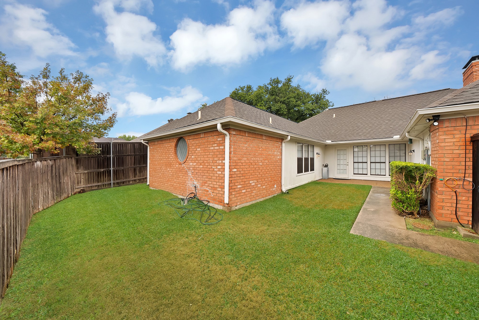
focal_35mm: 12
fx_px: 160
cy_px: 160
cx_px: 240
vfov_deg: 90.1
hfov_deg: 112.6
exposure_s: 1/60
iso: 640
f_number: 9
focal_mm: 12
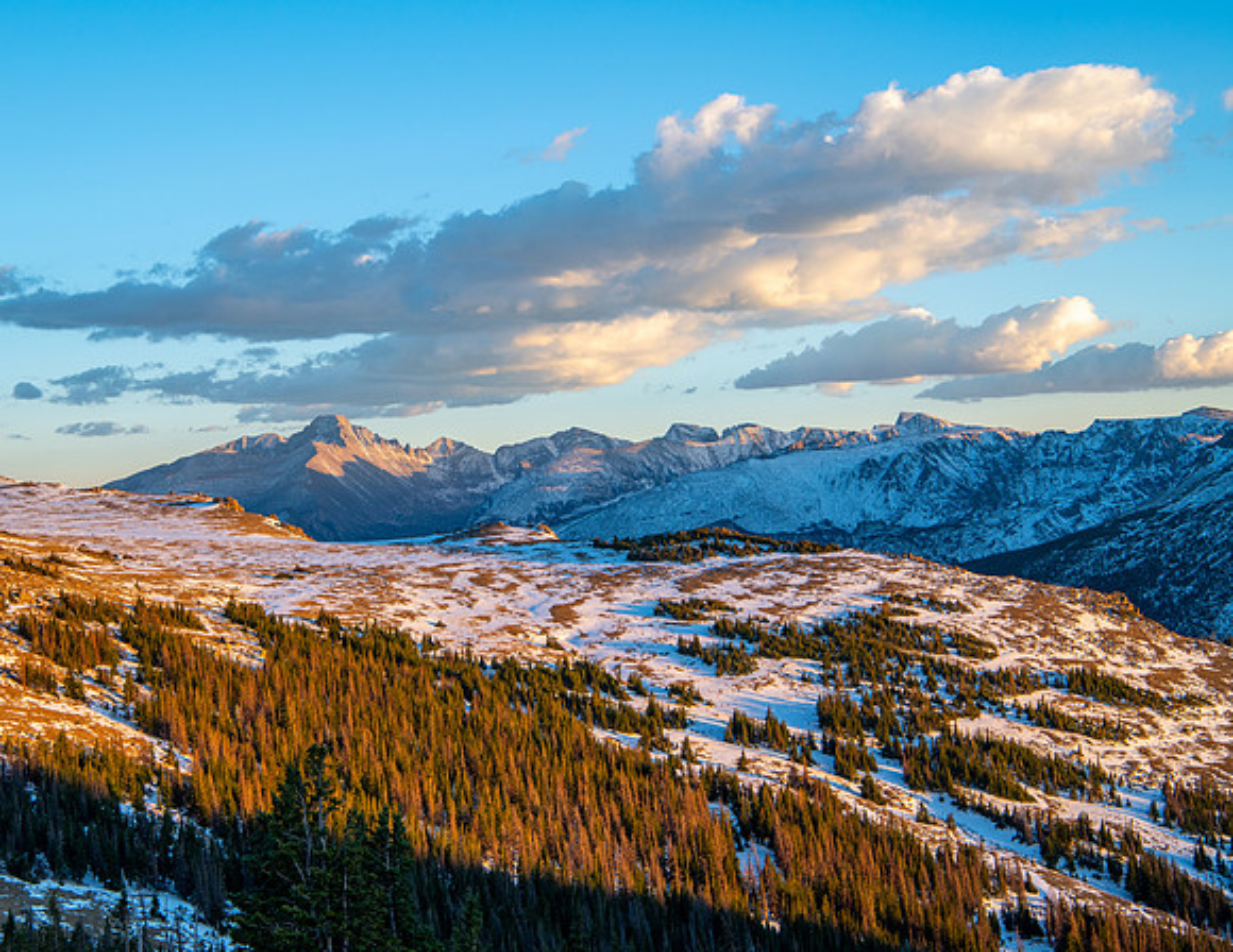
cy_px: 476
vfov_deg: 28.1
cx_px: 518
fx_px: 1905
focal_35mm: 53
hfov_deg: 35.8
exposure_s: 1/25
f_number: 10
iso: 200
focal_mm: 48
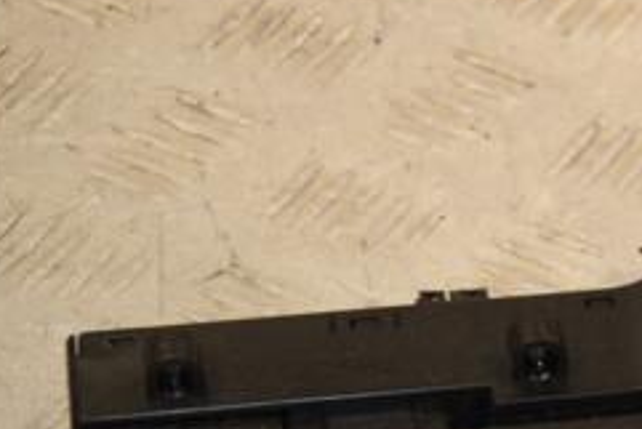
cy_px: 450
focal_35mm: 246
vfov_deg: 5.6
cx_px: 762
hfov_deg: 8.3
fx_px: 4389
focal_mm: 66
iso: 800
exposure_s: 1/200
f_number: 6.3
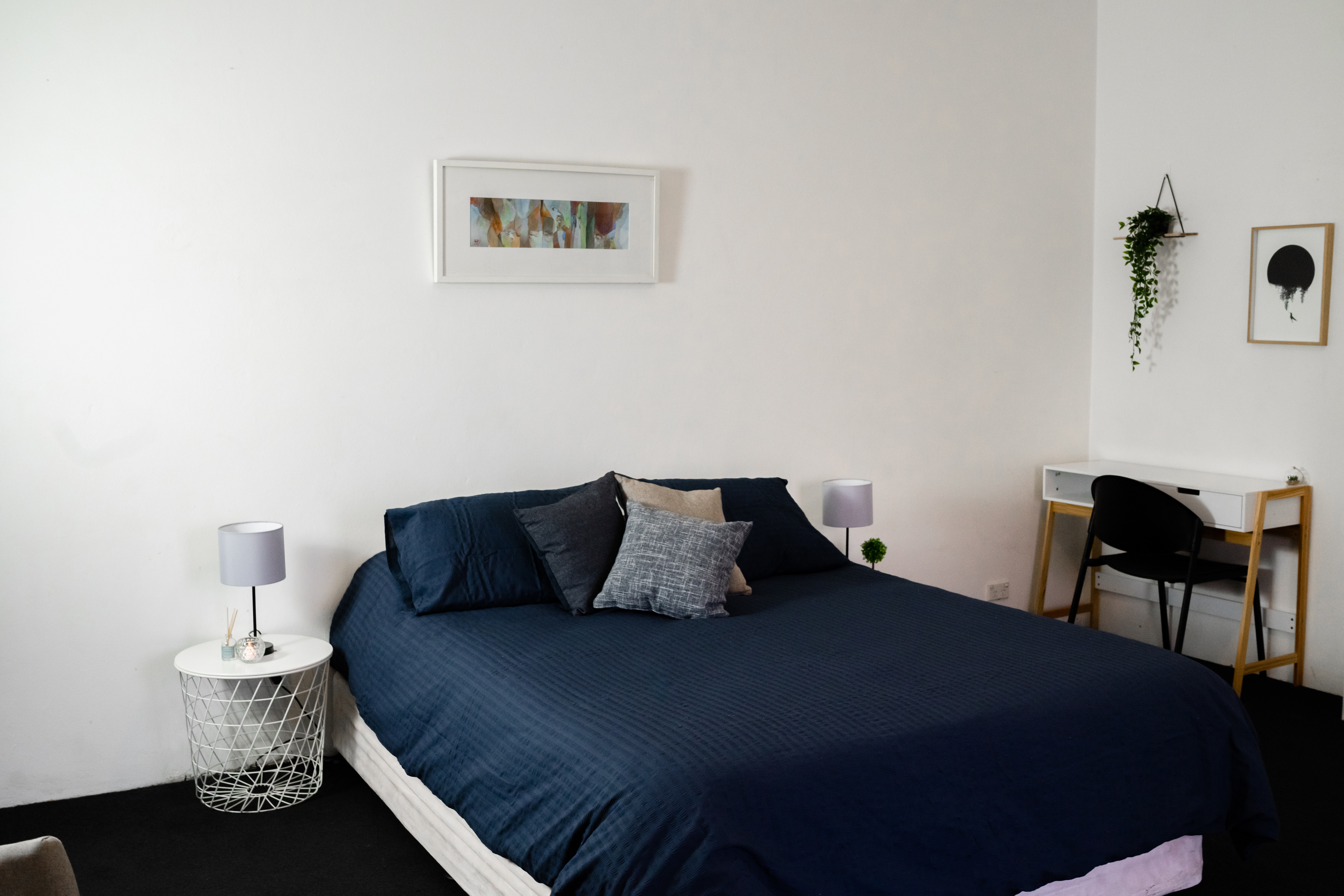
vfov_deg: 37.9
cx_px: 672
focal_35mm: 35
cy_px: 448
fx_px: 1307
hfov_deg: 54.4
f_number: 5.6
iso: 1000
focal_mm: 35
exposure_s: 1/60
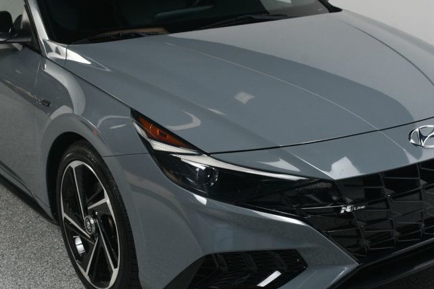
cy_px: 124
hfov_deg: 32.4
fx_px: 747
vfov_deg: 21.9
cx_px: 200
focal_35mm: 62
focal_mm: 26
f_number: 11
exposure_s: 1/160
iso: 100
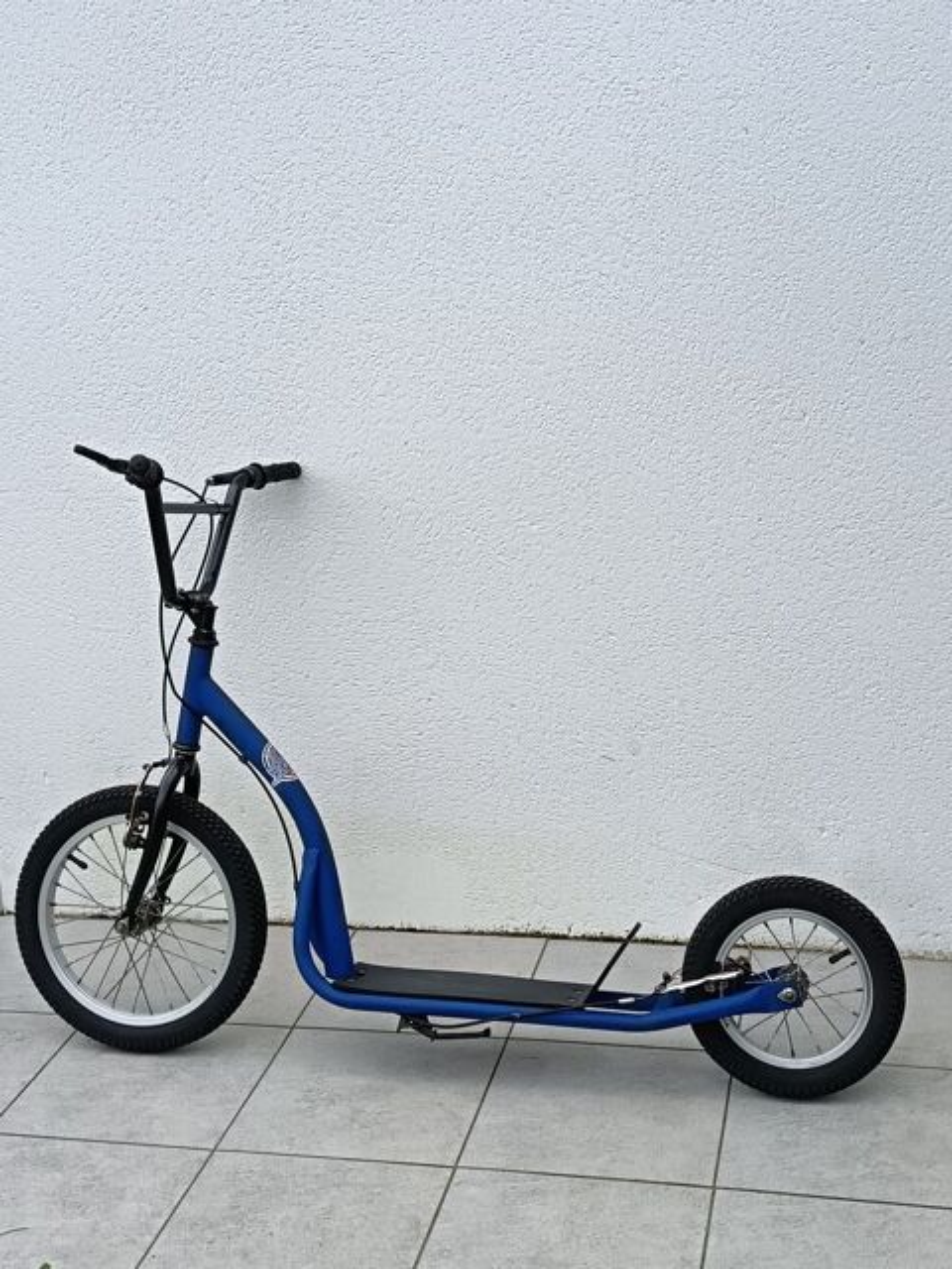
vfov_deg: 39.7
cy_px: 634
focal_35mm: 48
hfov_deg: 30.3
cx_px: 476
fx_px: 1760
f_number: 1.75
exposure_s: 1/185
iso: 100
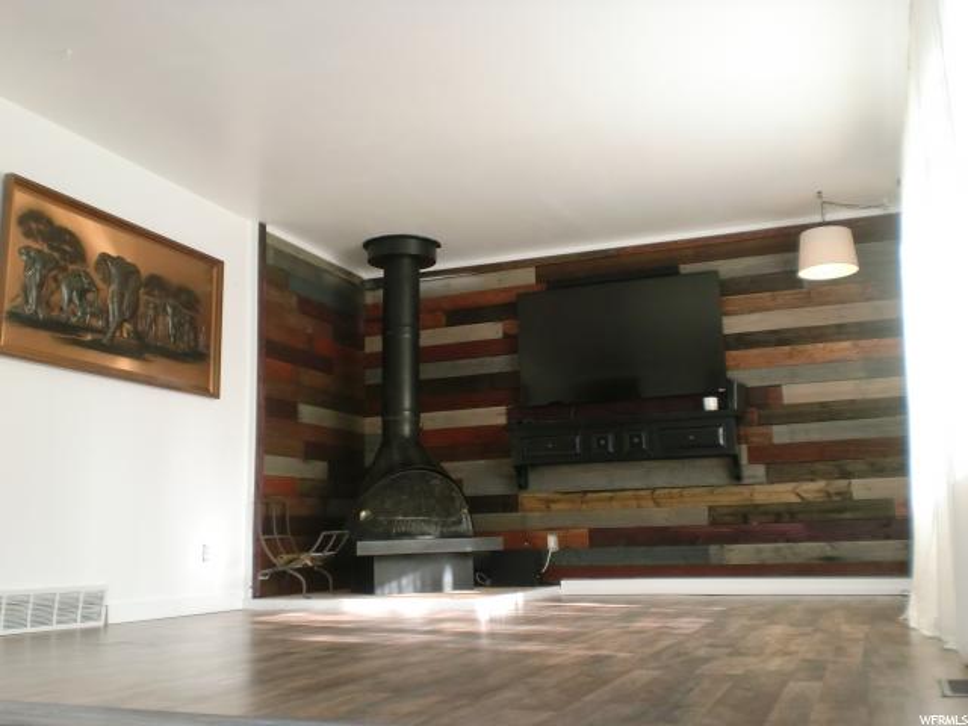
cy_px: 363
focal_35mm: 35
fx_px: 979
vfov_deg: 40.7
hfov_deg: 52.6
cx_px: 484
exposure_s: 1/60
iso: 200
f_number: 3.1
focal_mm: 6.3
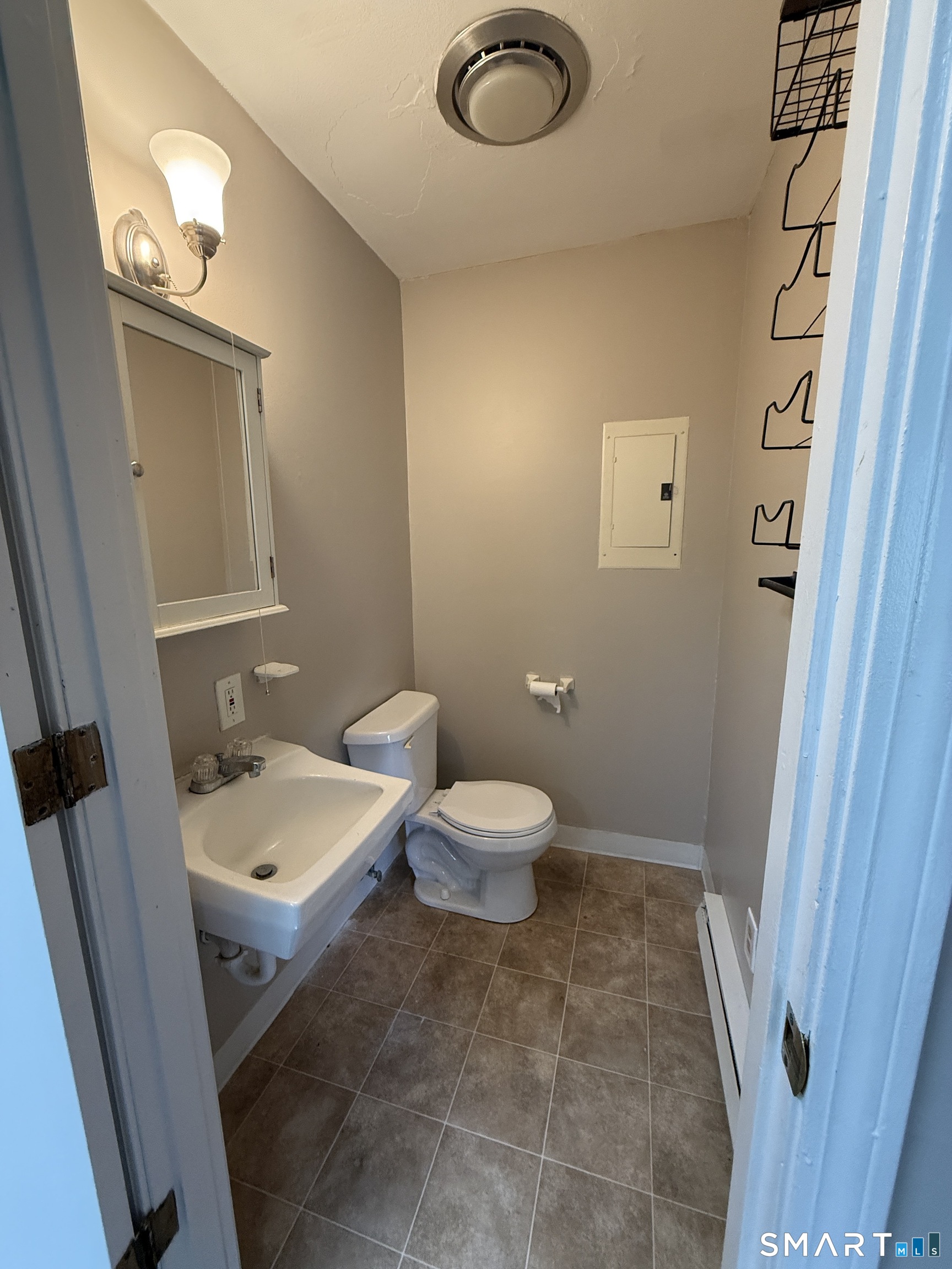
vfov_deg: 102.1
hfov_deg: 85.7
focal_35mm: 14
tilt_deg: -10.6
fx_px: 513
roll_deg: +1.0
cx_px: 476
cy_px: 634
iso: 400
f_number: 2.2
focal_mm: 2.22
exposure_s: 1/60
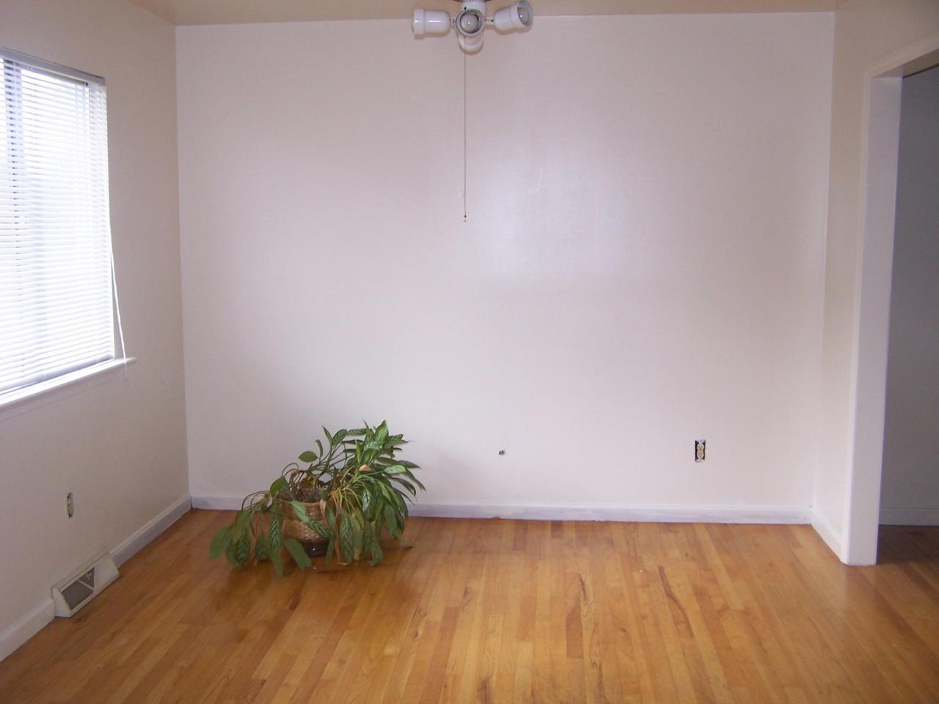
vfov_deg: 37.7
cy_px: 352
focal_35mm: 38
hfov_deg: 49.0
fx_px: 1031
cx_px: 470
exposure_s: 1/60
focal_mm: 6.3
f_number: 2.8
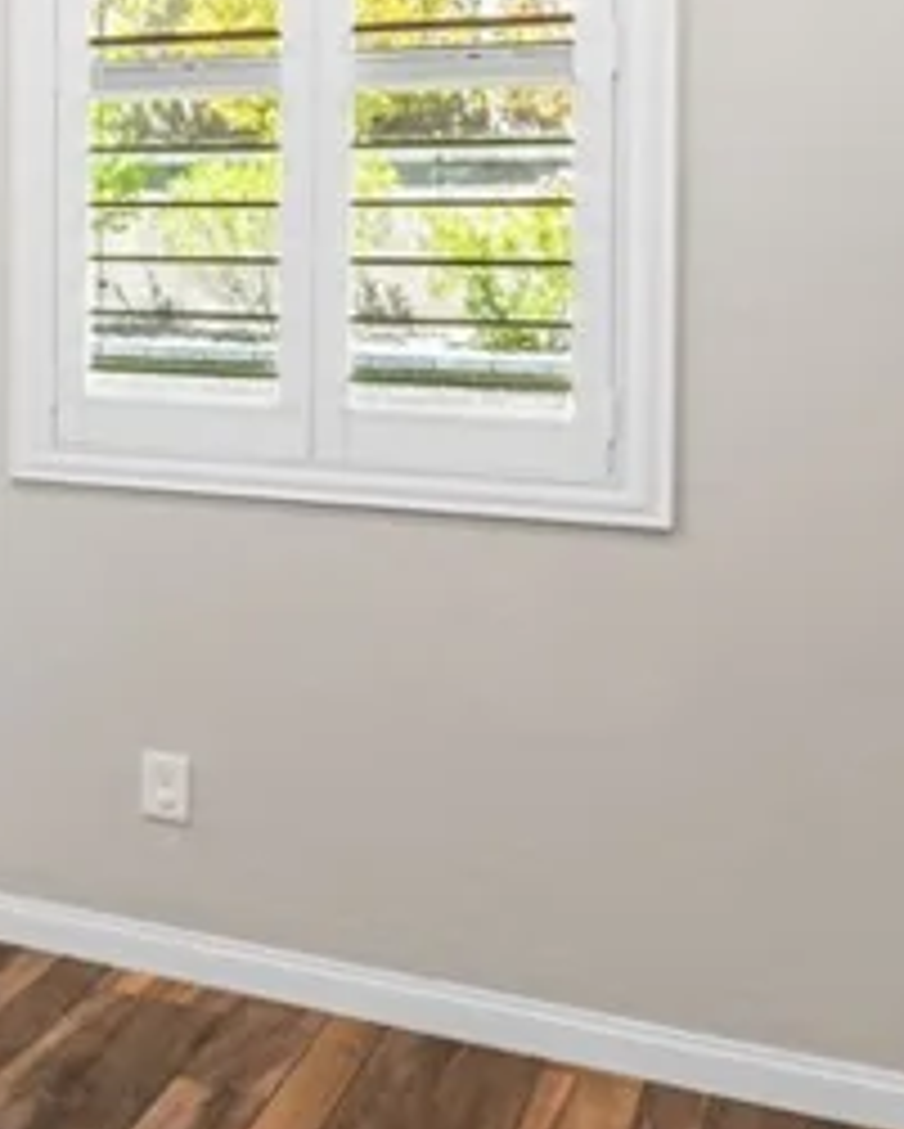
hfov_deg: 15.1
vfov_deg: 28.5
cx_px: -1210
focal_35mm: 65
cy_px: 236
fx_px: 2173
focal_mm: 17
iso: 400
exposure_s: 1/10
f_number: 8
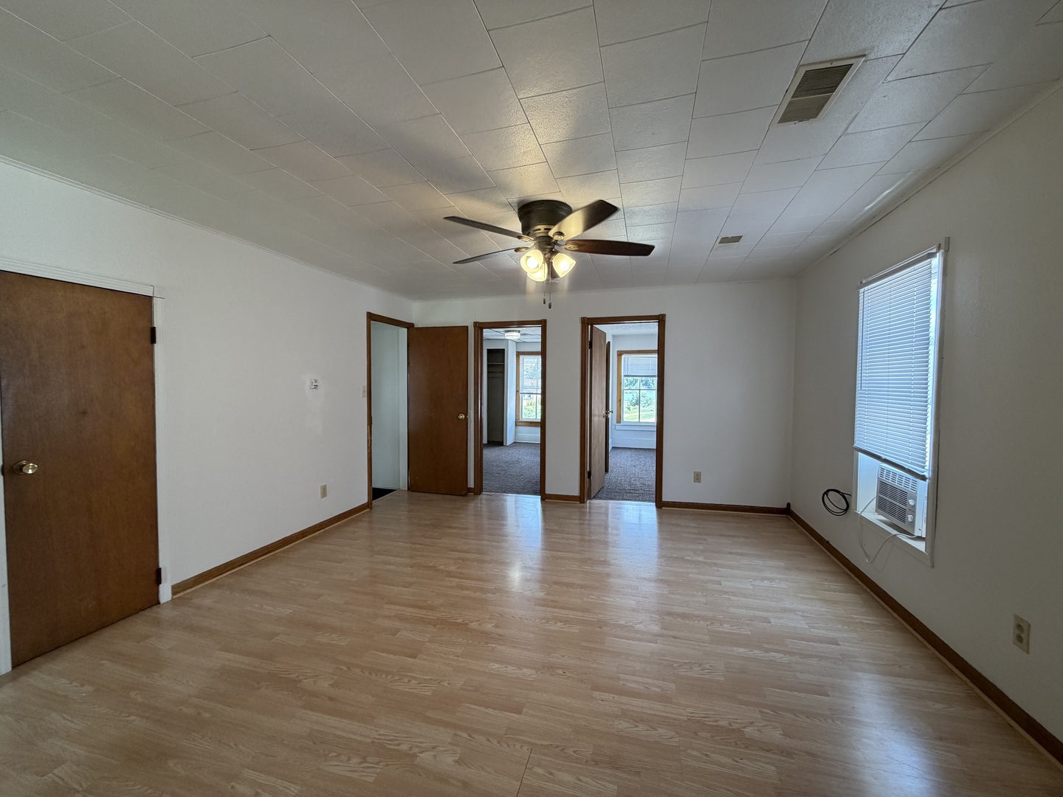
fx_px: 430
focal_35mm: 14
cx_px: 532
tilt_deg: -1.3
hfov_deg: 102.1
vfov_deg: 85.7
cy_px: 398
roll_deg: -0.5
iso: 200
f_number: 2.2
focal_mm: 2.22
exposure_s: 1/120
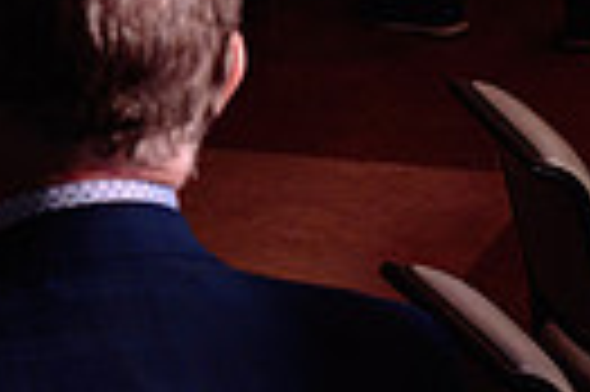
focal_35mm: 173
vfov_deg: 7.9
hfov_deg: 11.9
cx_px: 333
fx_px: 2832
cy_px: 115
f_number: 4
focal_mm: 39
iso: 800
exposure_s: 1/100
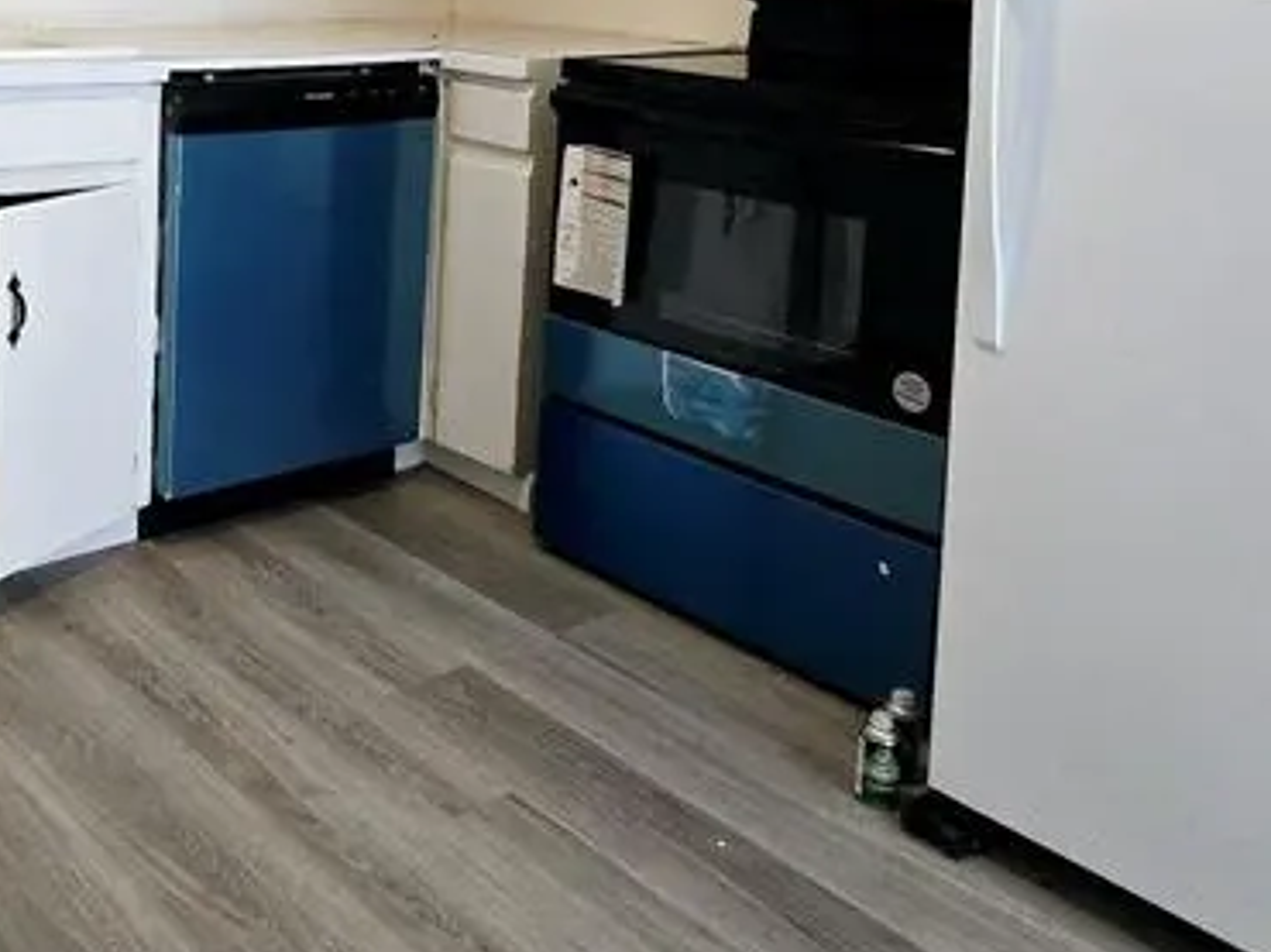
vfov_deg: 35.9
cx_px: 240
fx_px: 1321
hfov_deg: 48.3
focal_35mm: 36
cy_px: 7
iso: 400
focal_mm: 2.2
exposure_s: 1/60
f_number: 2.2
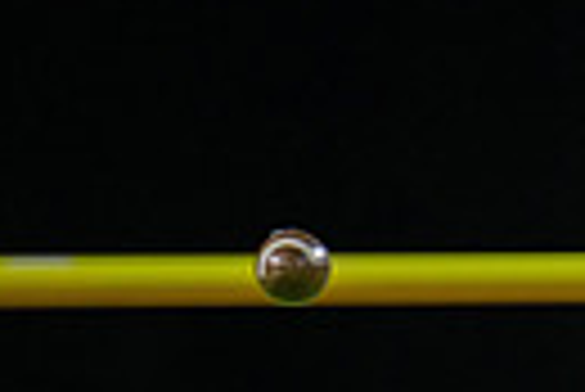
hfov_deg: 1.5
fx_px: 21701
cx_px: 886
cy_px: 809
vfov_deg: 1.0
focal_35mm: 1334
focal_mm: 300
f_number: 2.8
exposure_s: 1/250
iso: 1250
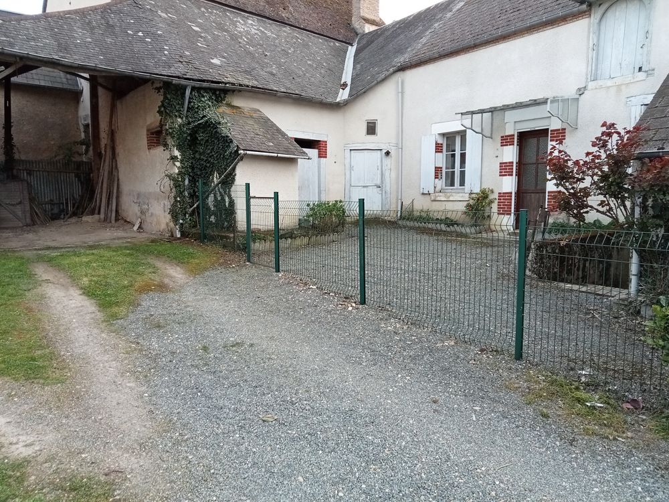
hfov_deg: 63.4
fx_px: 541
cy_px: 251
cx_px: 334
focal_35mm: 28
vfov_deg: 49.7
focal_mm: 3.46
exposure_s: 1/100
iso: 181
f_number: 2.2
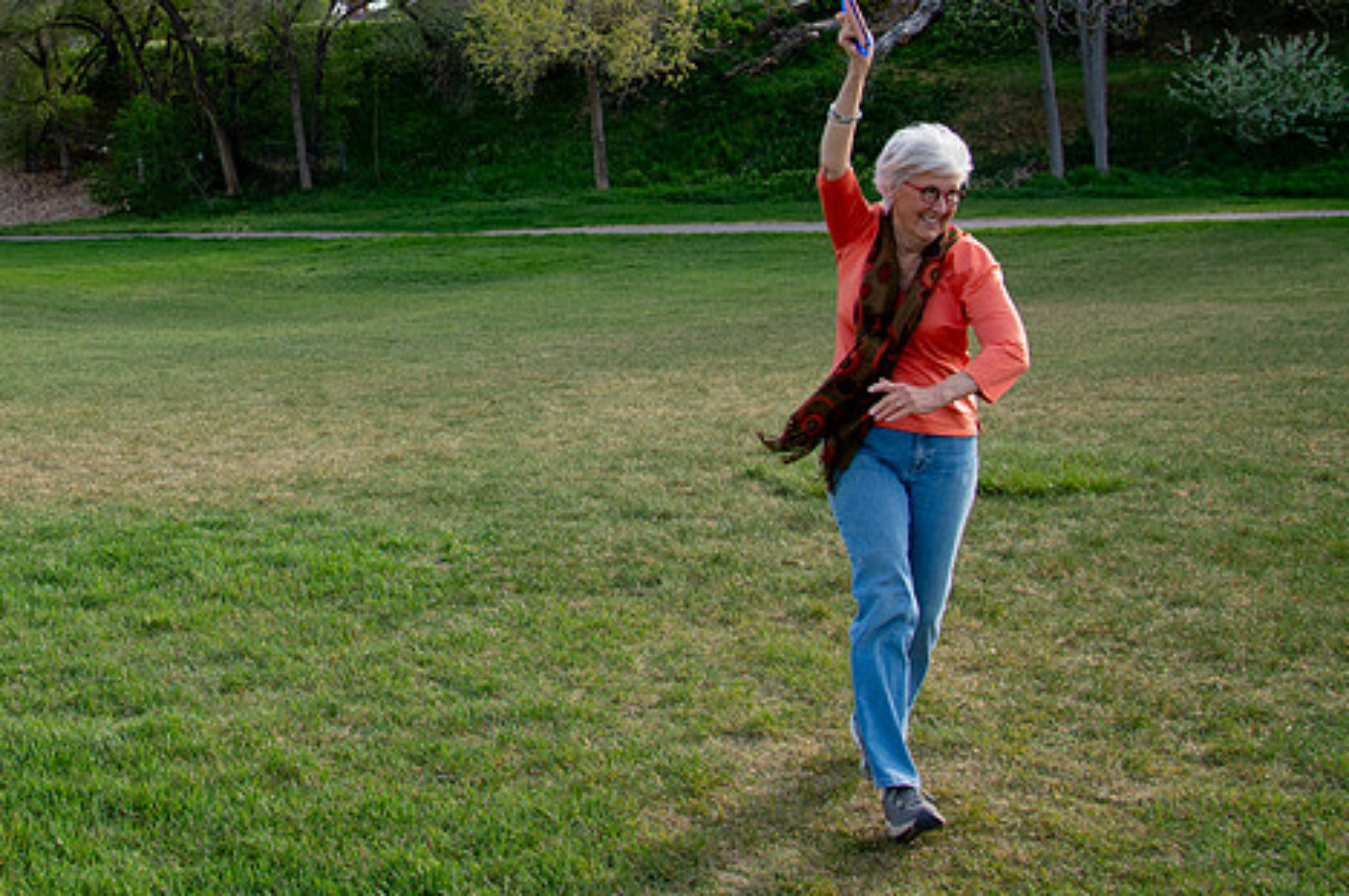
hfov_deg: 38.2
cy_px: 89
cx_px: 274
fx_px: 1872
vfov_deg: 26.1
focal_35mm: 50
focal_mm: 24
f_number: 5
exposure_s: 1/500
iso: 200
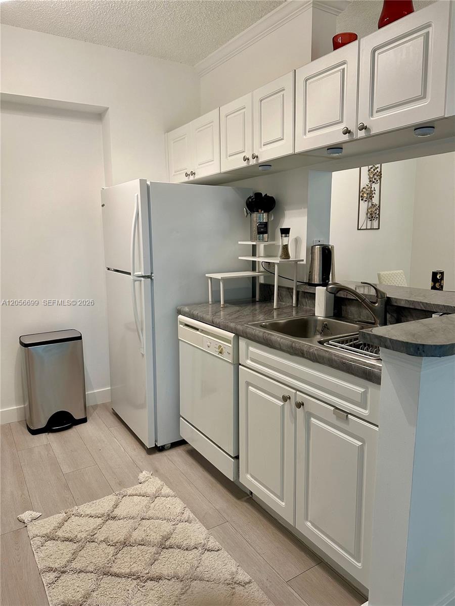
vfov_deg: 71.6
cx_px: 228
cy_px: 303
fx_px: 421
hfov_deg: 56.8
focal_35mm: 24
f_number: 1.78
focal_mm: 6.86
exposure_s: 1/120
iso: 160
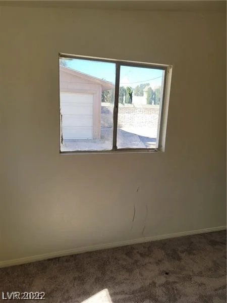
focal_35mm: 25
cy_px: 152
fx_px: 219
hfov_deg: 54.9
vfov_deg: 69.4
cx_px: 114
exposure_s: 1/196
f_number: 1.8
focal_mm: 7
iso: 20
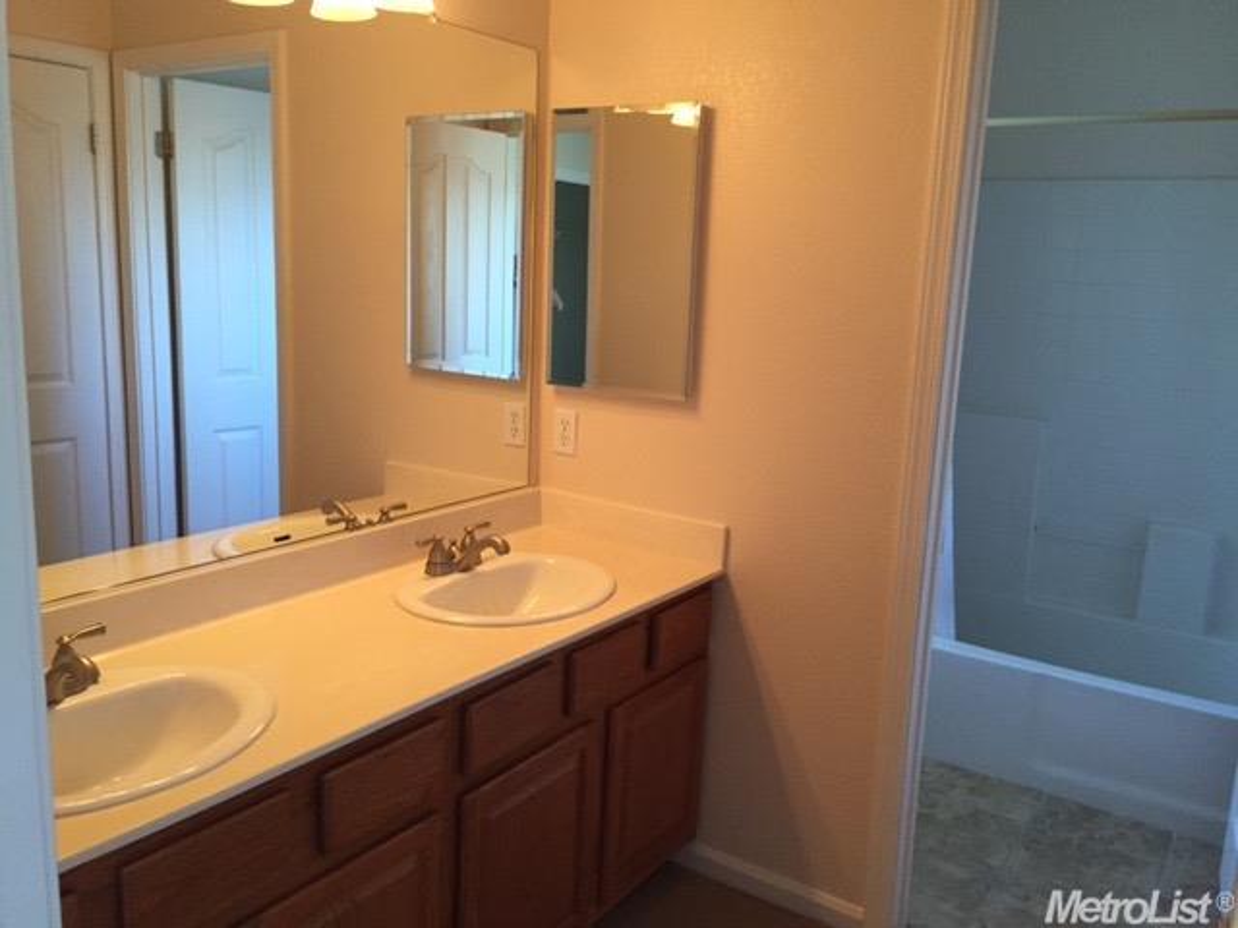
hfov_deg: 61.7
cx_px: 619
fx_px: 1037
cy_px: 464
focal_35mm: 29
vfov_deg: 48.2
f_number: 2.2
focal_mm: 4.15
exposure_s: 1/30
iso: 160
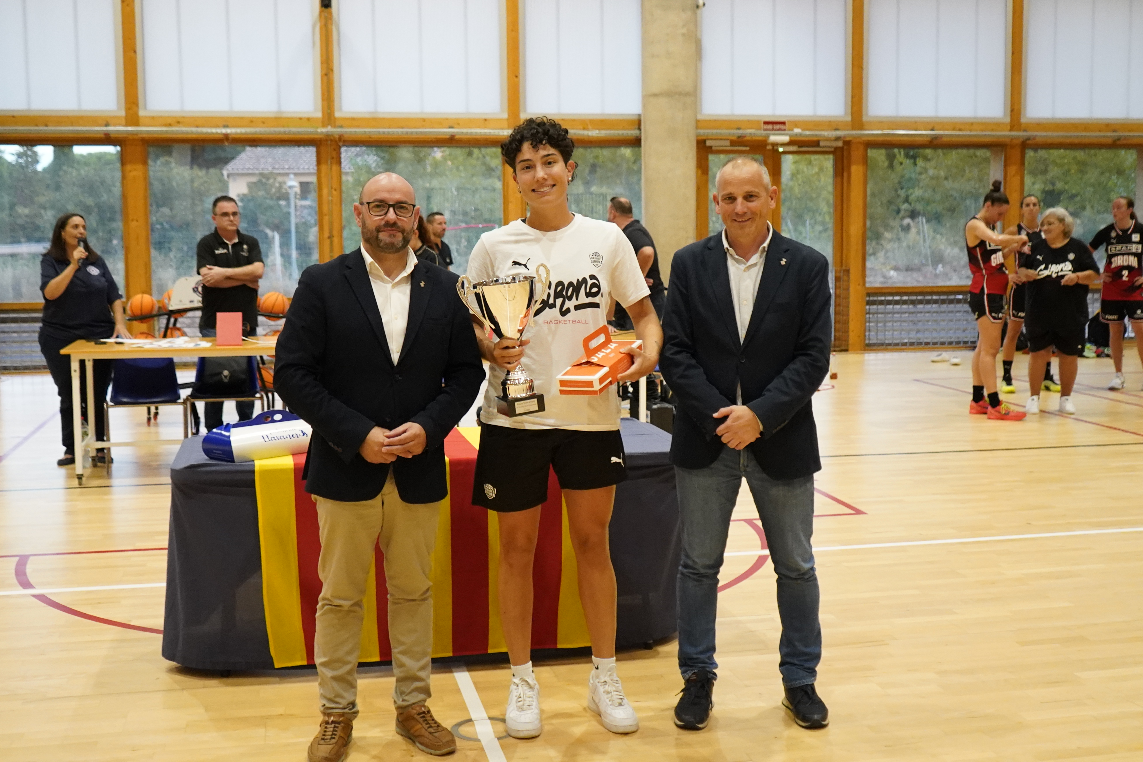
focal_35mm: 42
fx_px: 1333
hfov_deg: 46.4
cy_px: 381
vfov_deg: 31.9
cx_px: 572
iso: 5000
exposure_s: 1/640
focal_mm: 28
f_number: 3.5
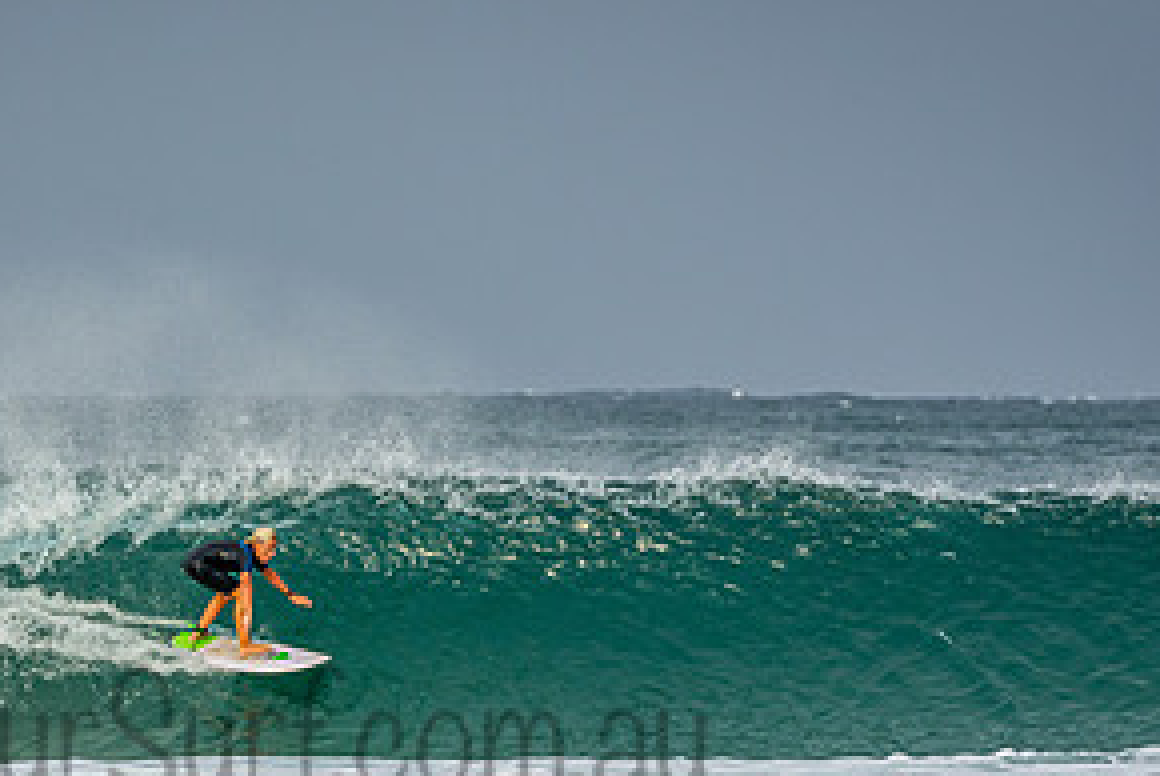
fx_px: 19320
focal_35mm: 599
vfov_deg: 2.3
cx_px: 284
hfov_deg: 3.4
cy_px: 694
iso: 200
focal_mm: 200
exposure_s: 1/800
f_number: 5.6
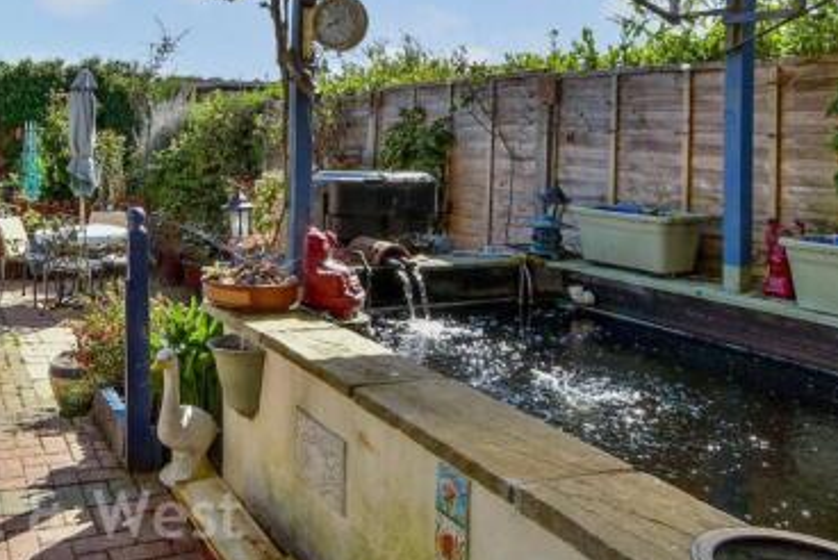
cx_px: 233
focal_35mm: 32
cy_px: 174
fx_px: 745
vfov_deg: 40.5
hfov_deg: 56.4
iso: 200
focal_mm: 12
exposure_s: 1/250
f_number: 8
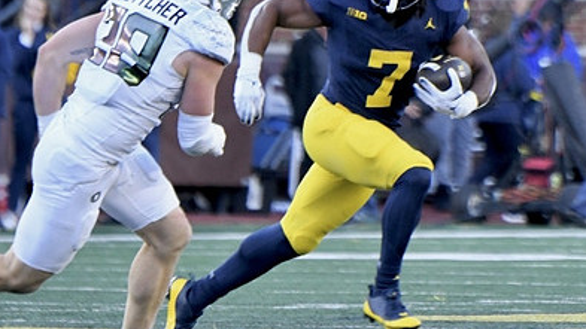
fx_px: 12243
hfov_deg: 2.7
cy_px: 103
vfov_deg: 1.5
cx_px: 312
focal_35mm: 788
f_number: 5.6
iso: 3200
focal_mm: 340
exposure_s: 1/1000
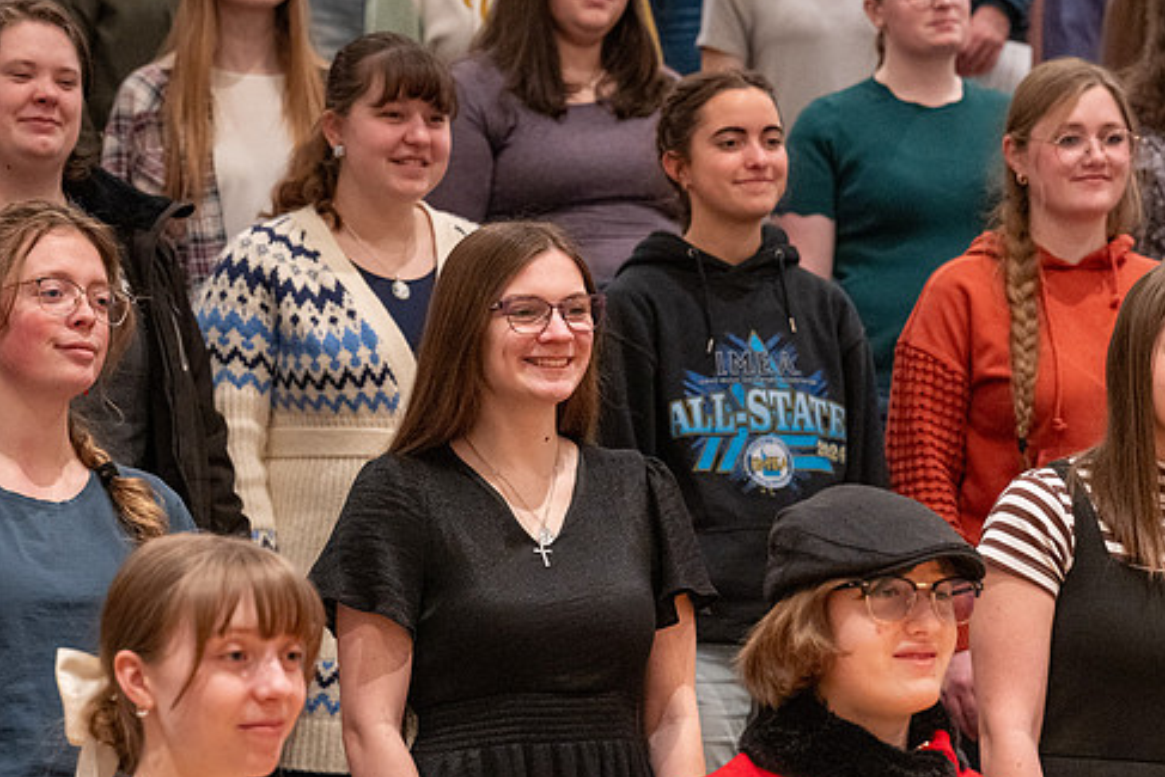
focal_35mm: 172
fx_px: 5567
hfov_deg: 11.9
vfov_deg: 8.0
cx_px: 464
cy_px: 379
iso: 2000
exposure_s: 1/80
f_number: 6.3
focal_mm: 125
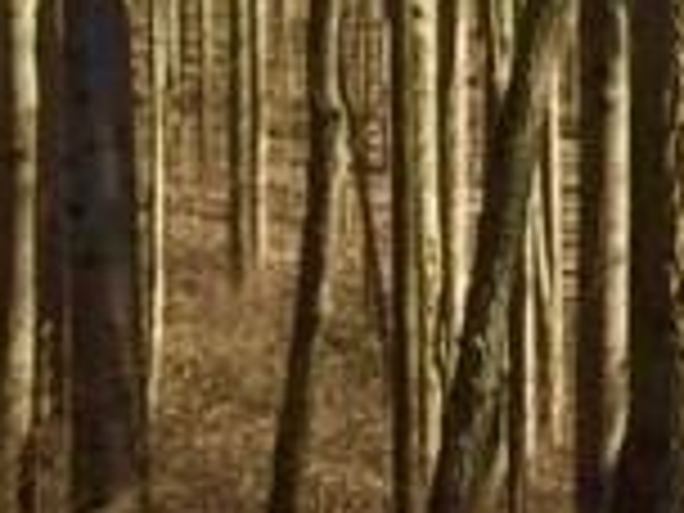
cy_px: 18
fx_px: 2411
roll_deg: +0.1
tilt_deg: -2.0
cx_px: 1354
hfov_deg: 13.8
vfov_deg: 12.0
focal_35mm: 122
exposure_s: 1/501
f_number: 2.2
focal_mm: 4.15
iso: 32
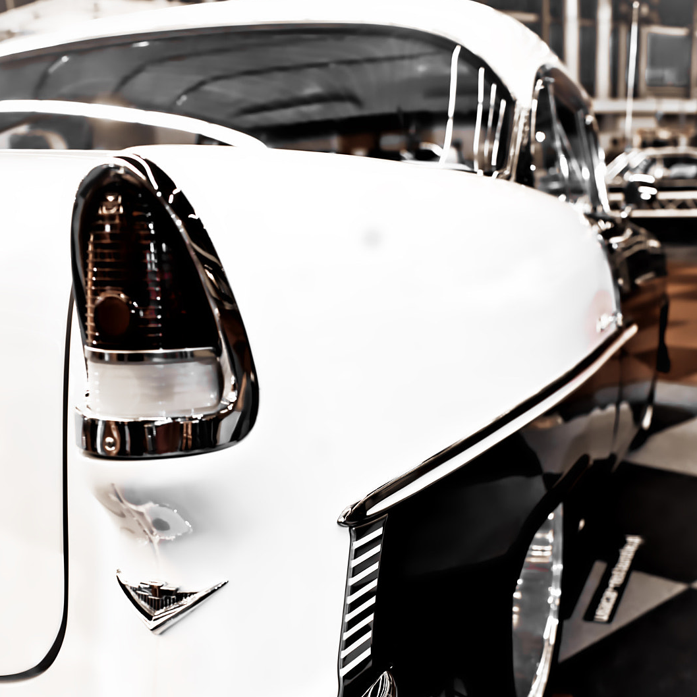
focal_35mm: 45
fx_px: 1025
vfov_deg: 37.0
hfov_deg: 37.6
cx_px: 349
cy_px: 487
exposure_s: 1/40
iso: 1250
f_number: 4
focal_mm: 35
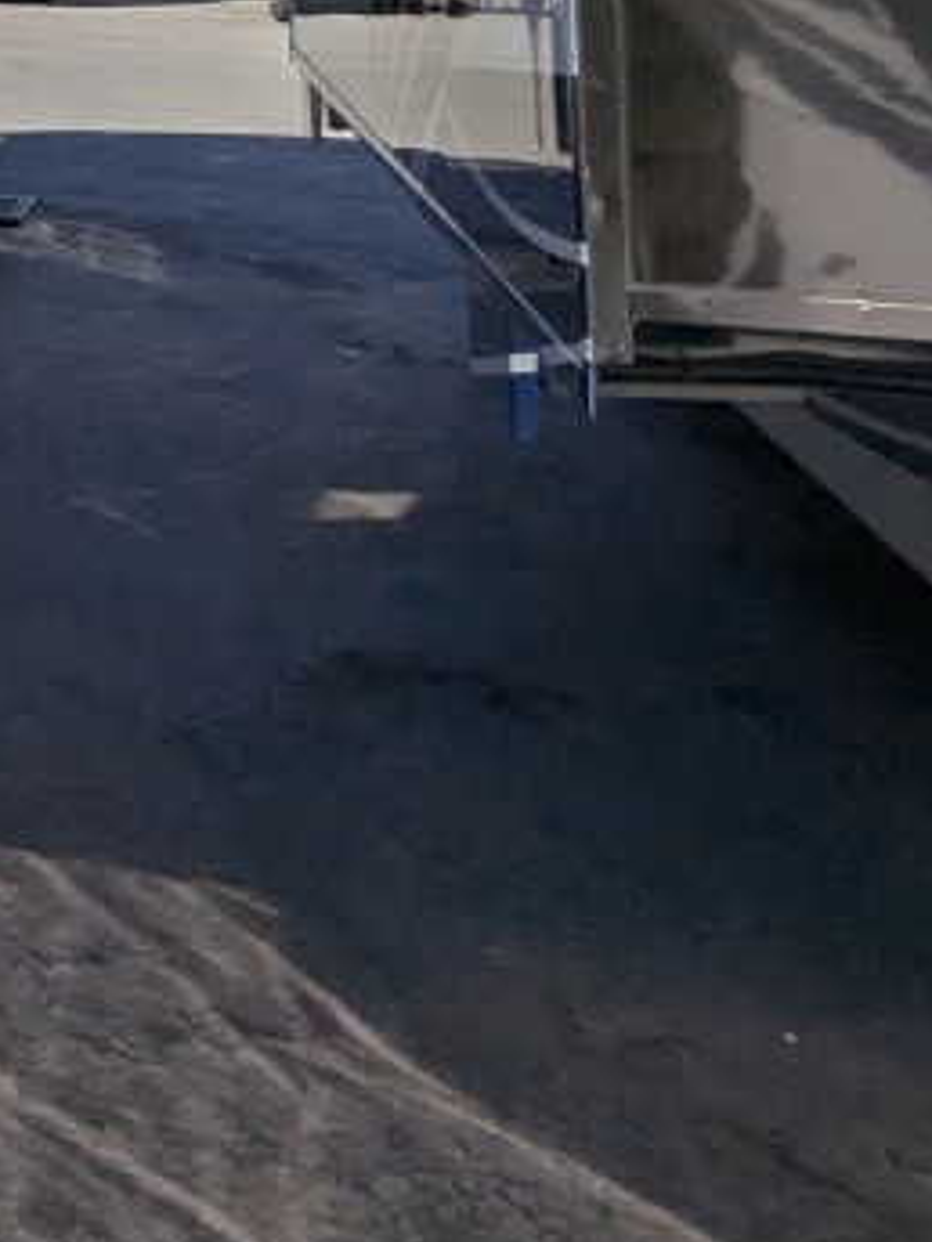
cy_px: -336
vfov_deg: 25.9
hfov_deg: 15.4
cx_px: -1161
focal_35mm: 65
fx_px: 2333
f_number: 2.2
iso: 48
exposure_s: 1/1721
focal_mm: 2.35
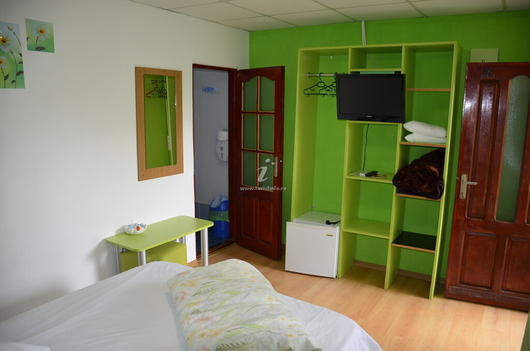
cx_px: 265
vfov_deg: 47.7
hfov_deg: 67.5
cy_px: 176
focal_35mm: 27
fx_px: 397
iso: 400
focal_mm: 18
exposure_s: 1/80
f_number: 3.5
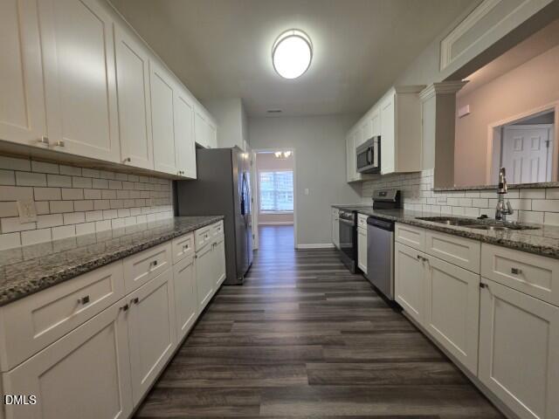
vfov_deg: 89.9
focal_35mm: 13
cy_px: 210
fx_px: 210
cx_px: 280
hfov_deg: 106.2
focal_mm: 2.2
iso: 250
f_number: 1.9
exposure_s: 1/120
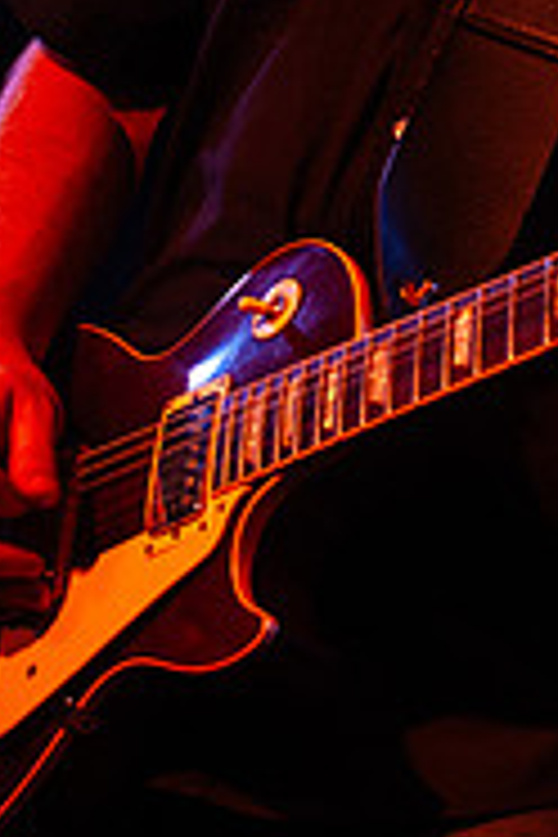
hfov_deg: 10.7
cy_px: -126
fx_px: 2953
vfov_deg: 15.6
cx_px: 601
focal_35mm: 127
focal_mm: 35
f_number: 2.8
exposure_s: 1/60
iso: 800
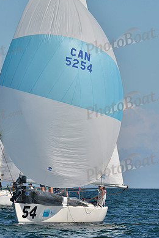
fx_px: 2758
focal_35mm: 417
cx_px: 54
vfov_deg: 4.9
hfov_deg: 3.3
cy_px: 81
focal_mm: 280
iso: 200
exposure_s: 1/1250
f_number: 7.1
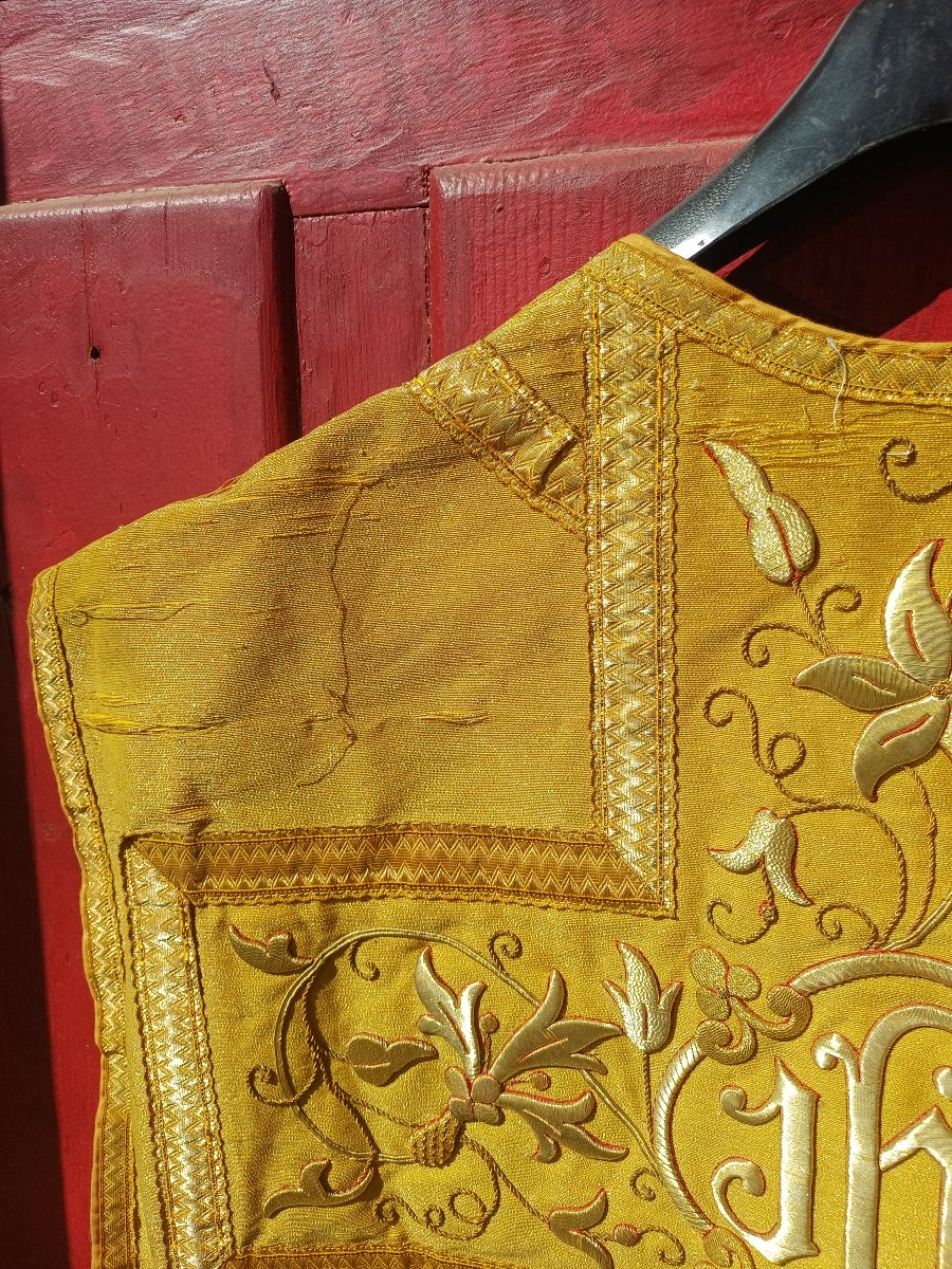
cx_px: 476
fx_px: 917
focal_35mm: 25
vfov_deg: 69.4
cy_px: 634
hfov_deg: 54.9
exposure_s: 1/1919
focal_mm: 4.65
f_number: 1.8
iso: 50
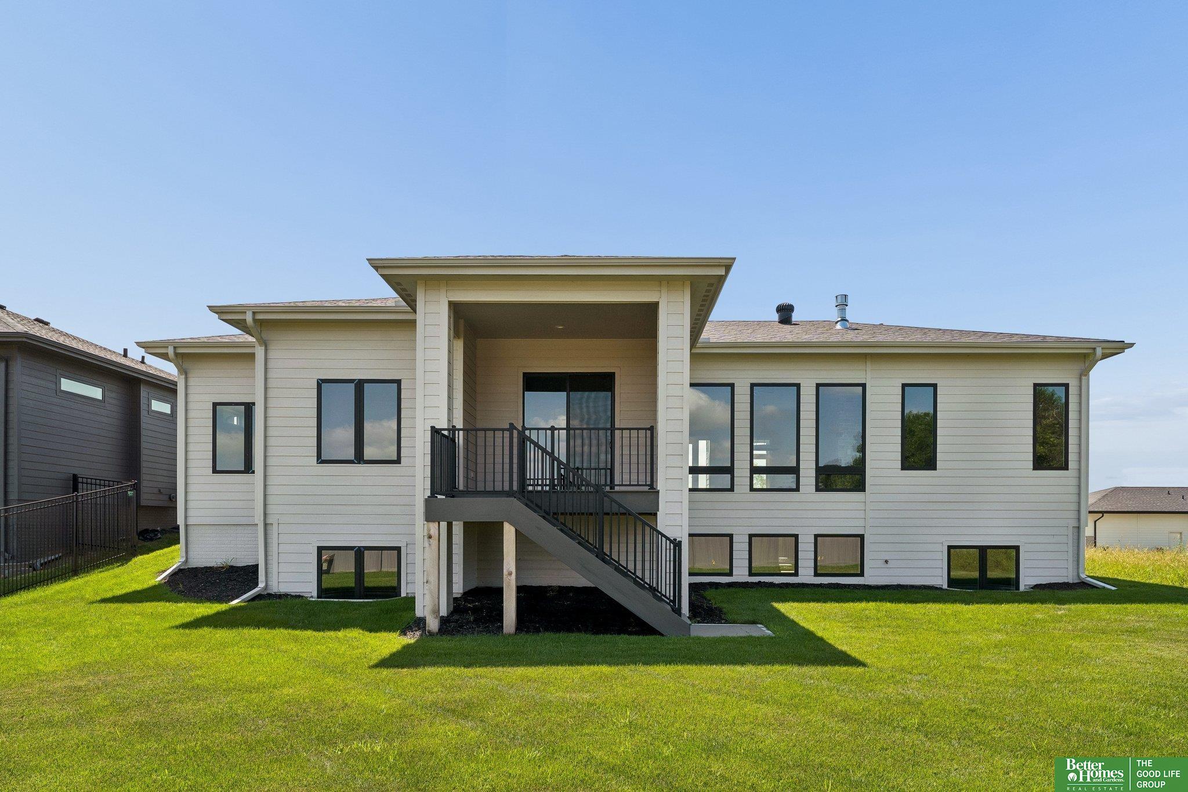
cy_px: 396
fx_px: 792
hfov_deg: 73.7
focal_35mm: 24
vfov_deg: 53.1
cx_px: 594
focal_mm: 24
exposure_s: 1/500
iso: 200
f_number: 8
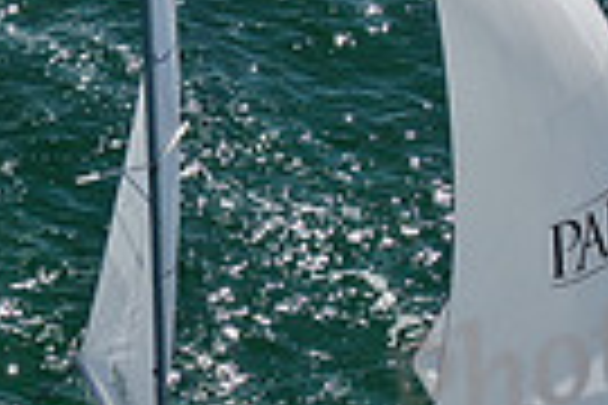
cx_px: 126
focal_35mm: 214
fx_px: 3614
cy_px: 124
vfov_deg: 6.4
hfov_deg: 9.6
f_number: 3.8
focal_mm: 8.6
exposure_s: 1/1250
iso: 100
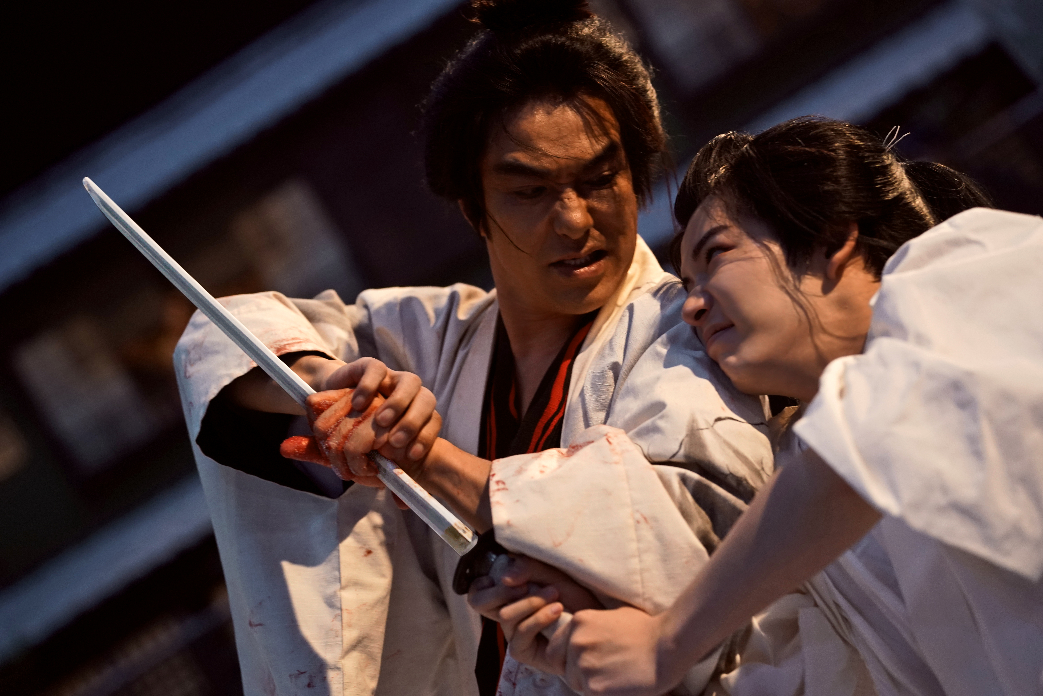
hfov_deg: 27.0
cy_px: 348
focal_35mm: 75
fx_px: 2173
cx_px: 522
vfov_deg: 18.2
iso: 2500
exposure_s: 1/60
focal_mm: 75
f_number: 2.8
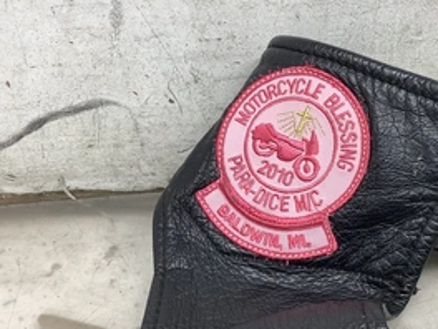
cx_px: 292
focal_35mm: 47
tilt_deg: -32.0
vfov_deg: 30.8
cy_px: 188
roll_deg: +1.9
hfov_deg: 39.9
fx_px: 595
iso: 64
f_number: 2.4
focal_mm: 3.3
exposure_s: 1/60
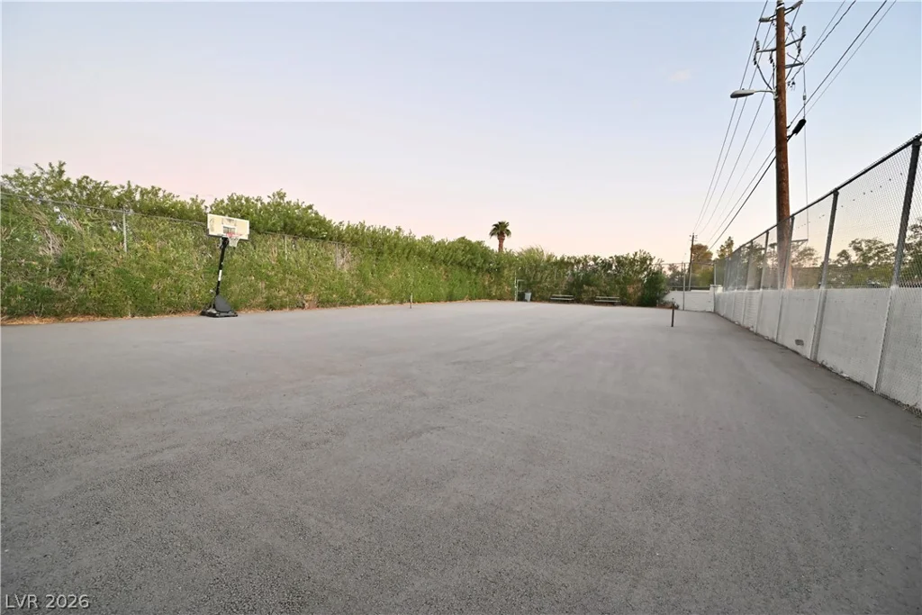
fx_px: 359
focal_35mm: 14
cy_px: 308
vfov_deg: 81.2
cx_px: 461
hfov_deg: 104.2
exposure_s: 1/60
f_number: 7.1
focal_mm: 14
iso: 5000
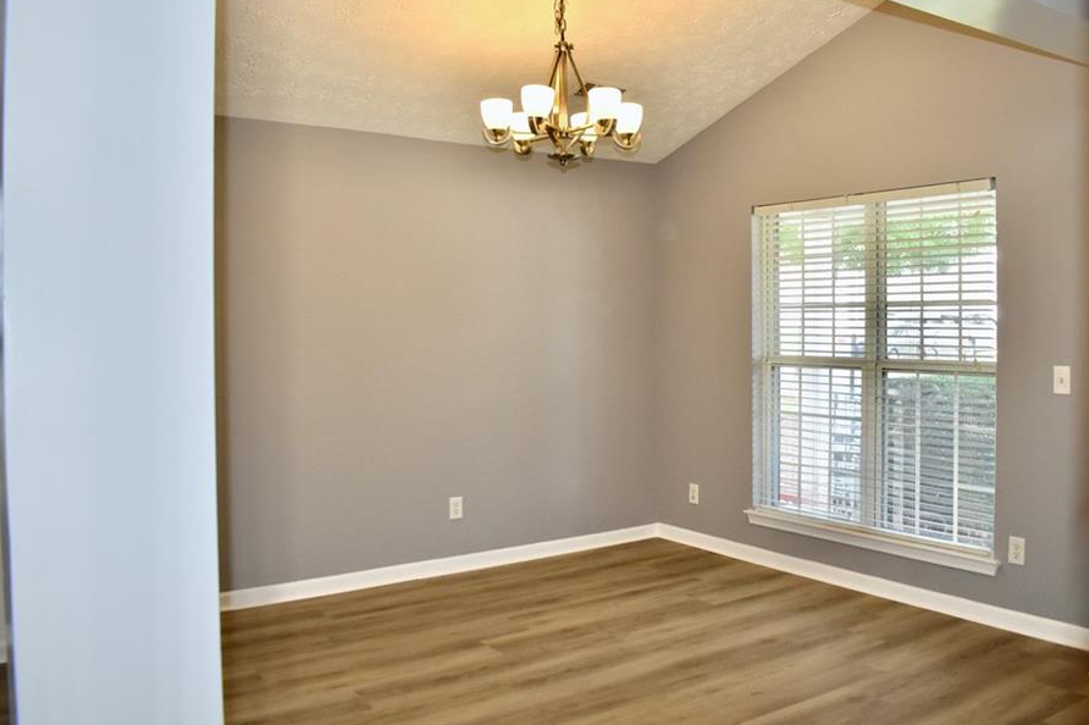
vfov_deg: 42.3
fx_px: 937
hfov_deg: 60.1
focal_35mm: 31
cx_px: 608
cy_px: 344
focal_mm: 18
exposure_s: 1/200
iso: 800
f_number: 4.5
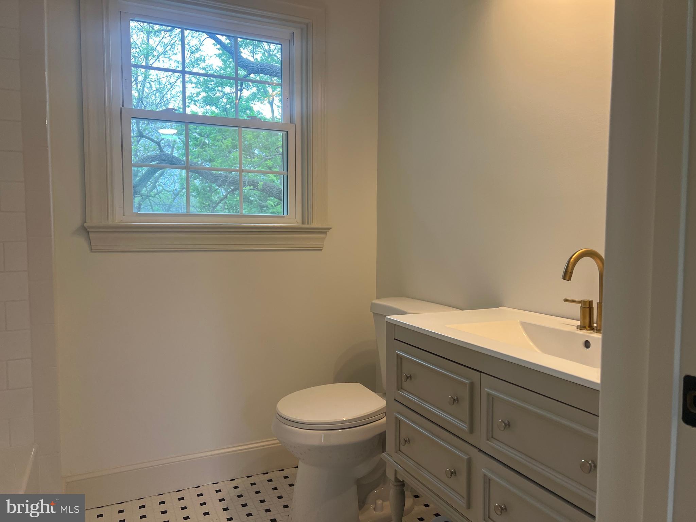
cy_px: 261
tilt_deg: -4.4
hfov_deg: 67.3
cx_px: 348
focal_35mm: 26
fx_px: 523
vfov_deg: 53.1
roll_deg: -0.5
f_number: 1.5
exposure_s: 1/120
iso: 125
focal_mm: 5.7
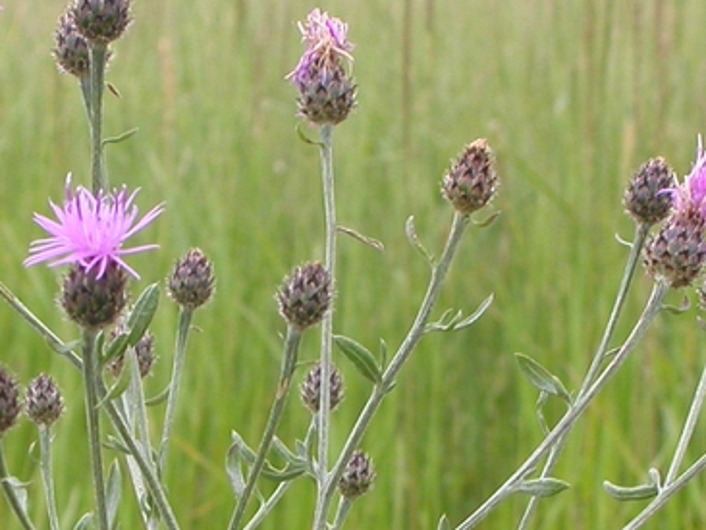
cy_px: 634
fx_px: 4449
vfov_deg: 6.8
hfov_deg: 9.1
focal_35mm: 218
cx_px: 260
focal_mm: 16.2
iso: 100
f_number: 5.6
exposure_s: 1/74.6
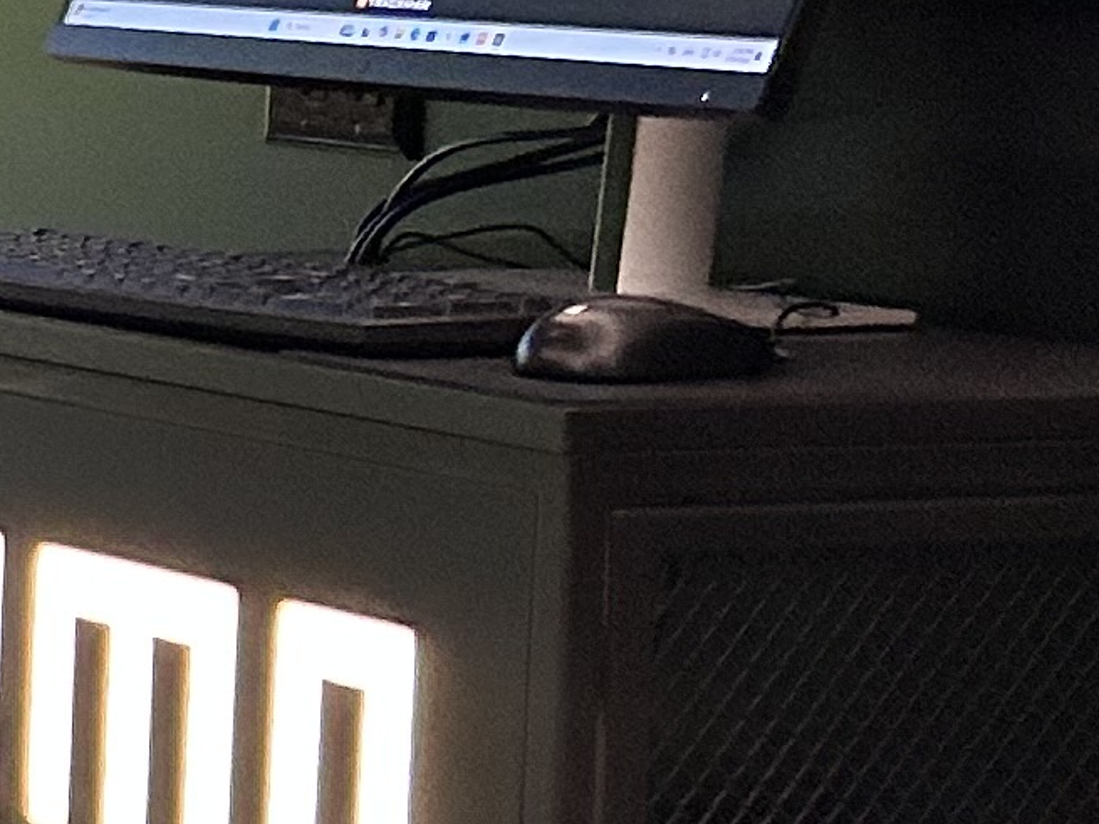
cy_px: 222
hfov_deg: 9.8
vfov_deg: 9.3
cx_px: -2030
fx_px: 5079
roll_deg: +0.2
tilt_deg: -5.0
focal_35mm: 160
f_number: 1.5
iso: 200
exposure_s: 1/59
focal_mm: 5.7
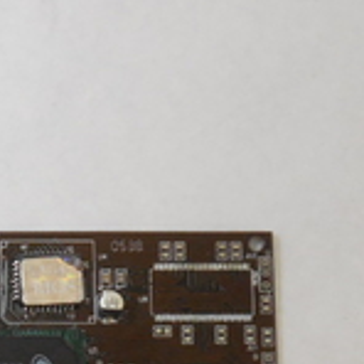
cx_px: -79
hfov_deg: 14.4
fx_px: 1392
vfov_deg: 14.7
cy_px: 339
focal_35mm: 117
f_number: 4.8
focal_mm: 8.8
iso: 800
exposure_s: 1/100
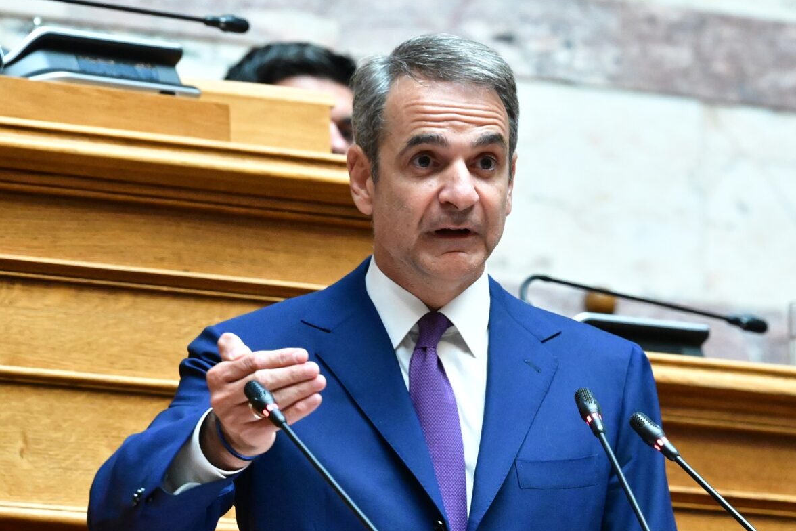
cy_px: 268
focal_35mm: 298
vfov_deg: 4.6
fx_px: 6589
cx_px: 405
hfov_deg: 6.9
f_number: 5
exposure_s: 1/400
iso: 8000
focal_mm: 195
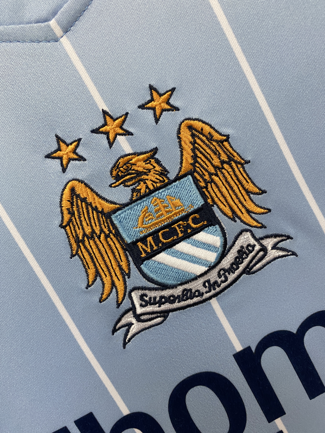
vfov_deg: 67.3
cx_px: 162
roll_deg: +27.4
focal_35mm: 26
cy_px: 216
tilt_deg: -5.5
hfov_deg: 53.1
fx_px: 325
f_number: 1.8
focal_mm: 4.25
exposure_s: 1/50
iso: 160
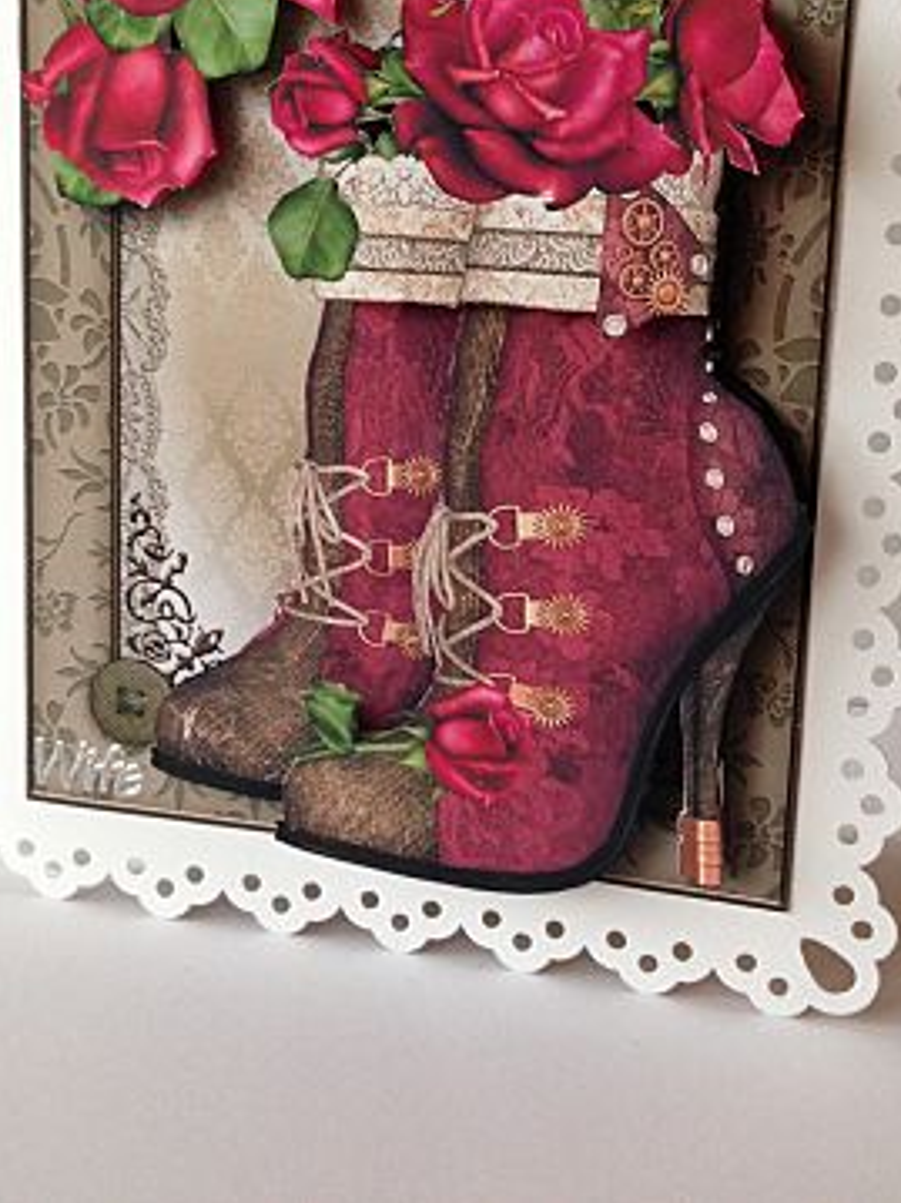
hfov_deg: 29.7
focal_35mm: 49
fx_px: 1702
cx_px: 452
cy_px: 320
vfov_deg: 38.1
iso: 200
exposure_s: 1/20
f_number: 2.4
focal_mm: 4.12
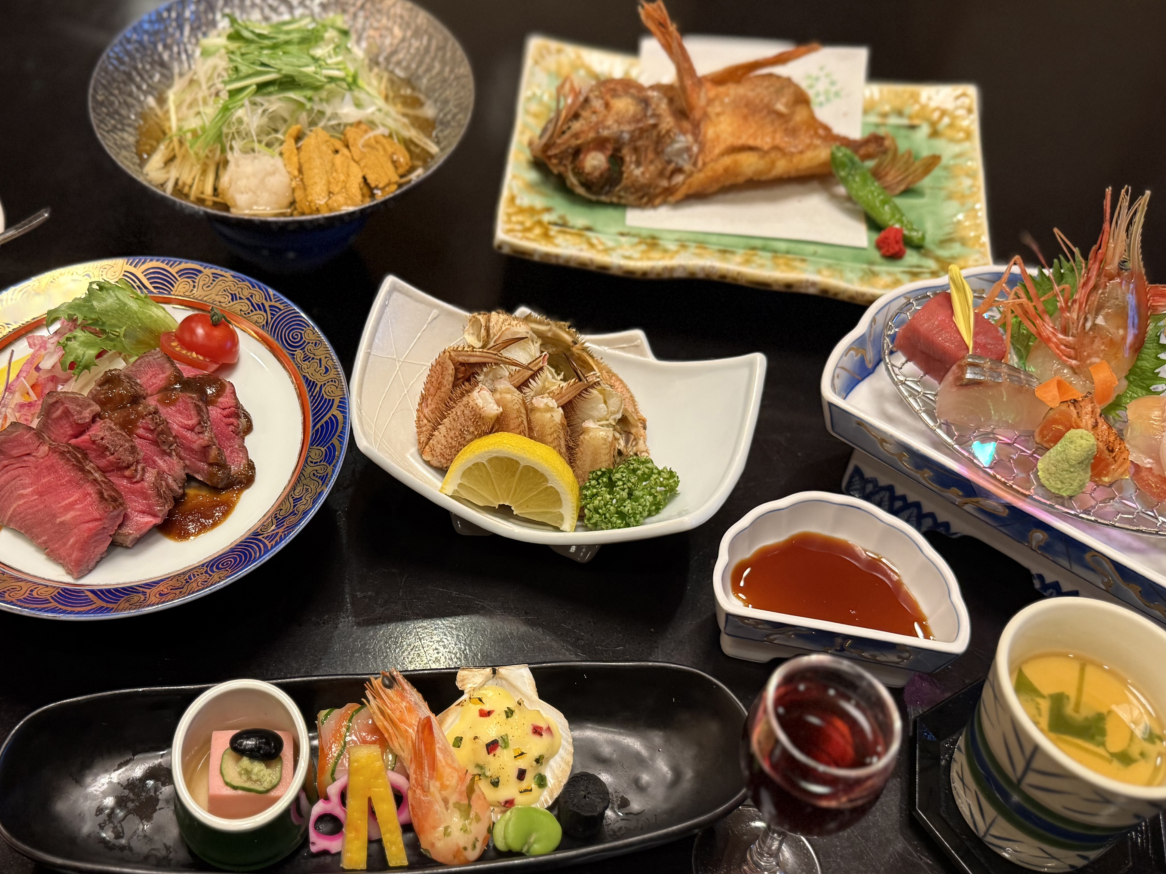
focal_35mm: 32
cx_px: 442
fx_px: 1078
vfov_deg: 43.9
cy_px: 539
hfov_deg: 56.2
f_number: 1.78
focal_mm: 6.76
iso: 250
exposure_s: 1/50
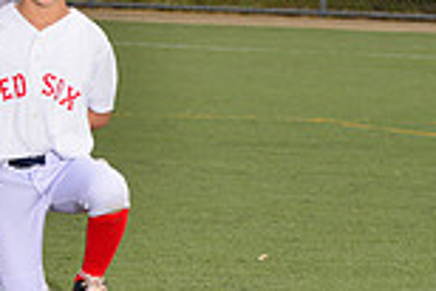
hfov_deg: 5.4
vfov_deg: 3.6
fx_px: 4570
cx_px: -328
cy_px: -171
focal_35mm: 377
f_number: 11
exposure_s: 1/200
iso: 125
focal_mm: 100
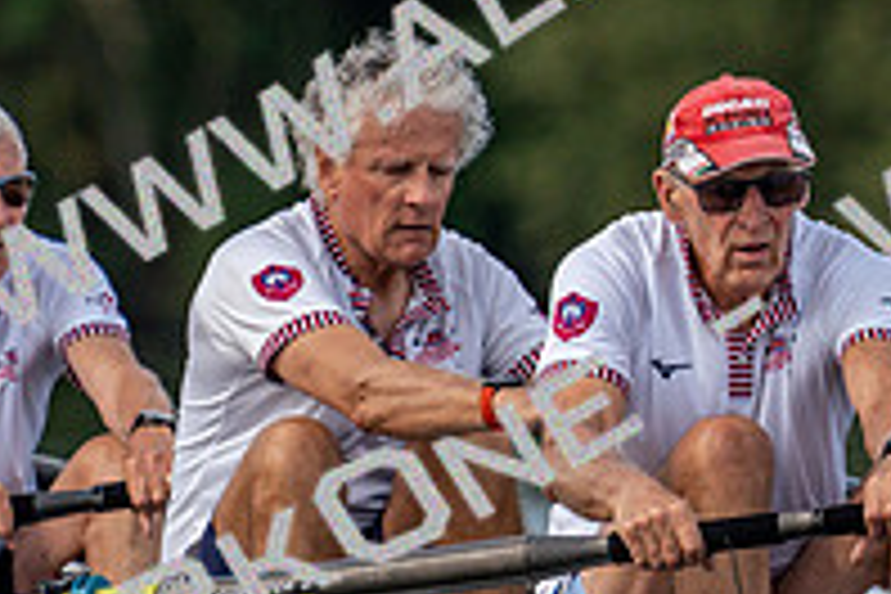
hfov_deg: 1.2
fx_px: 43482
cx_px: 508
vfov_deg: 0.8
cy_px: 340
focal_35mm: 1757
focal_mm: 600
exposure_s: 1/1600
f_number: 6.3
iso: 400
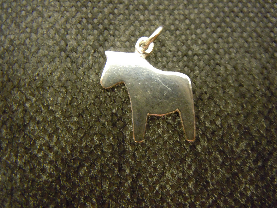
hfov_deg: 60.0
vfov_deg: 46.8
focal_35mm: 30
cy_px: 104
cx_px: 138
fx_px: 240
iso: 800
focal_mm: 5.4
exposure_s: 1/8
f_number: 3.5
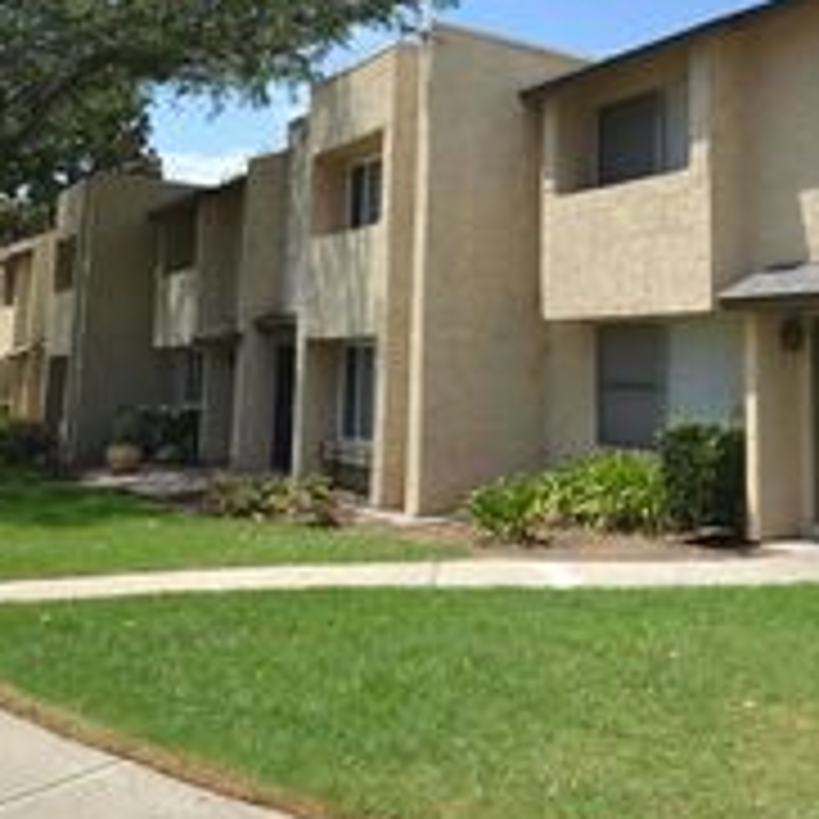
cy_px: 182
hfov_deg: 44.8
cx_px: 662
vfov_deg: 45.2
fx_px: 937
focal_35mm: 35
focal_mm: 10
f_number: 8
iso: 100
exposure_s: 1/200
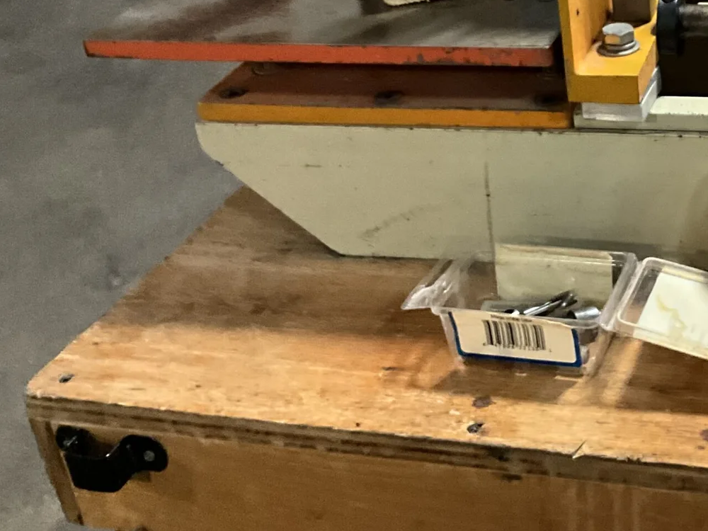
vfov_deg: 24.6
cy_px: 65
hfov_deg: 30.9
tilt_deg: -25.0
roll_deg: +2.0
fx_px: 1186
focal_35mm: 58
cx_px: 704
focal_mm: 3
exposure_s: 1/39
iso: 320
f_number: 1.8
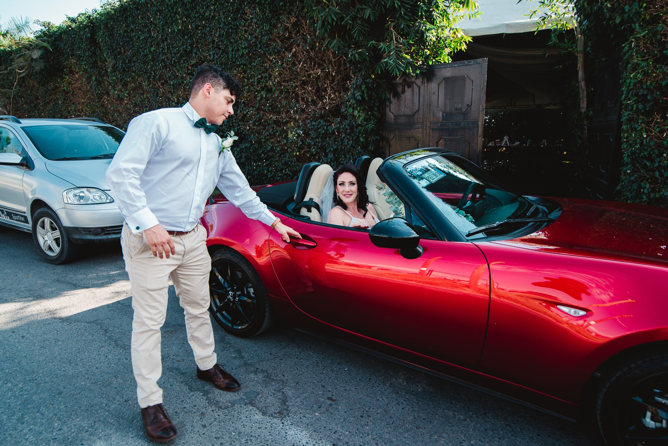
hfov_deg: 78.6
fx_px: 408
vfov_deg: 57.3
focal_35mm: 22
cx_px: 334
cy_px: 223
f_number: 3.5
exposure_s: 1/160
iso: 100
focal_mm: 22
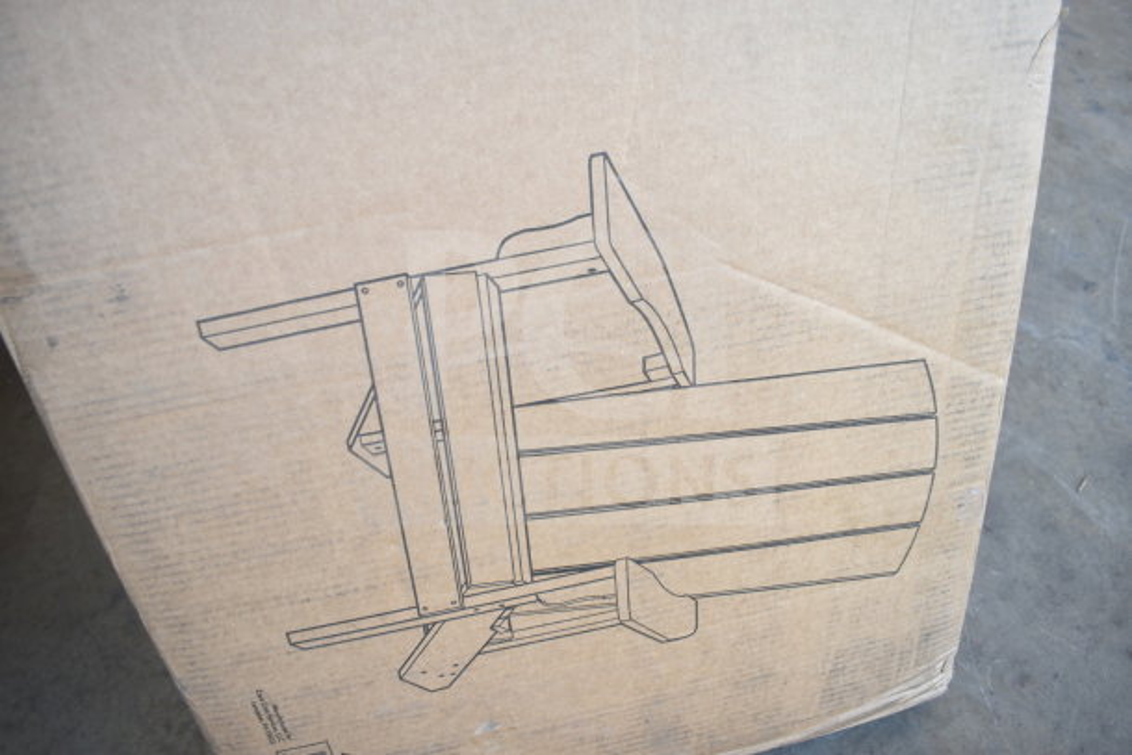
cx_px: 566
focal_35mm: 27
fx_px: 849
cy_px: 378
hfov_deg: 67.4
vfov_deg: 48.0
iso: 220
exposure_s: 1/30
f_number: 3.5
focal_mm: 18
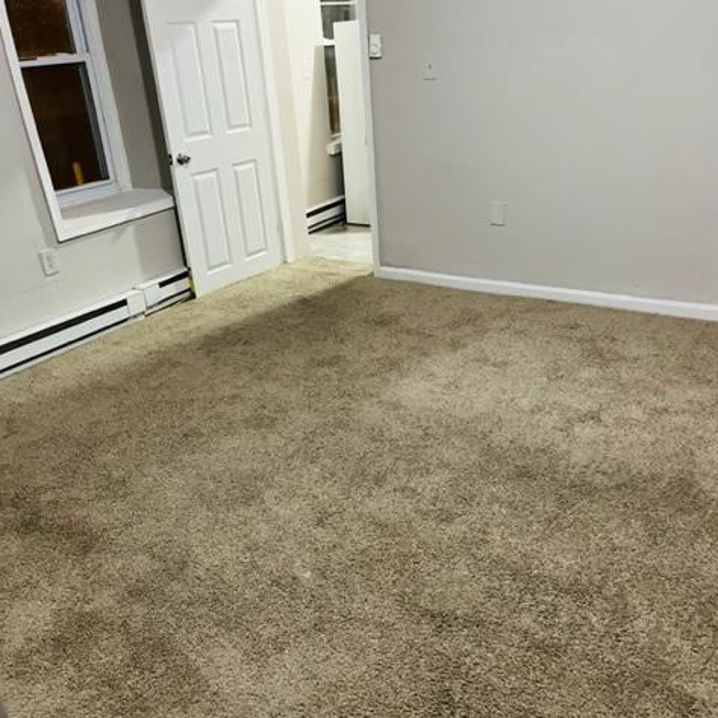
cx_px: 362
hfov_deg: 52.5
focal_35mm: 31
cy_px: 364
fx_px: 727
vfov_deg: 52.5
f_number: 1.6
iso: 500
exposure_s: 1/30
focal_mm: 5.1
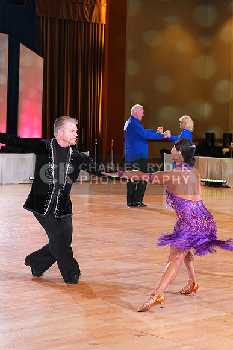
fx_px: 805
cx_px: 116
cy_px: 175
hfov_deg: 16.5
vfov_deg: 24.5
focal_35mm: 83
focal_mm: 83
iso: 2500
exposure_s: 1/200
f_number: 5
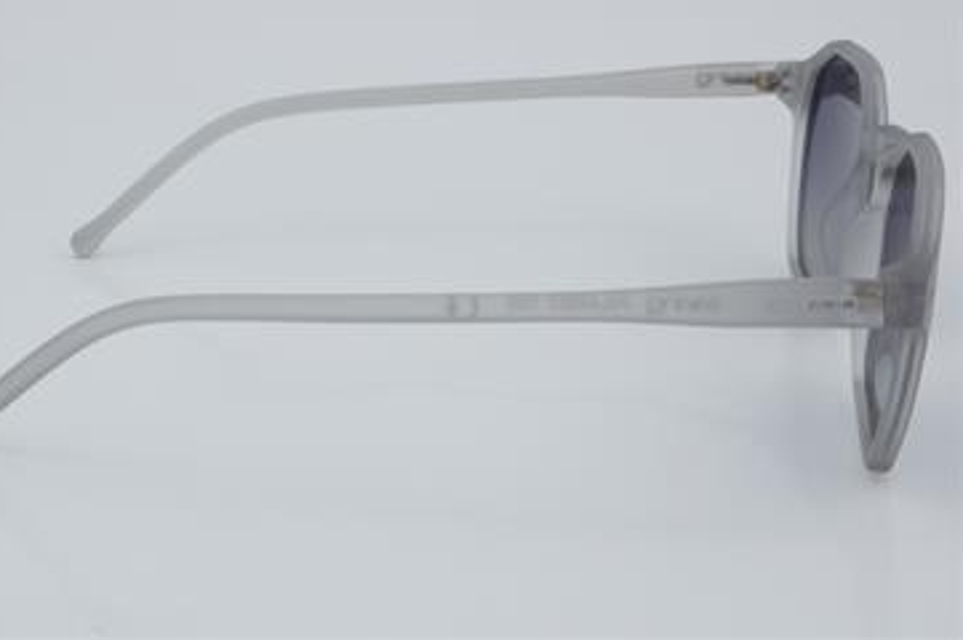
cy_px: 288
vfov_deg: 16.4
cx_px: 432
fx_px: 2218
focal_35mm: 83
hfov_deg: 24.5
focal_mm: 50
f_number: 32
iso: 100
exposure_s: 1/4
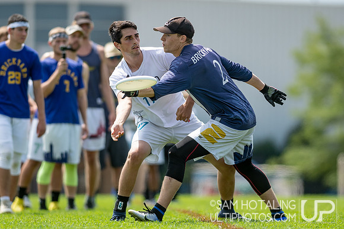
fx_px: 5105
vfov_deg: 2.6
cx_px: 147
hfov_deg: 3.9
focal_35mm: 534
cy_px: 105
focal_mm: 300
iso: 125
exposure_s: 1/3200
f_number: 2.8
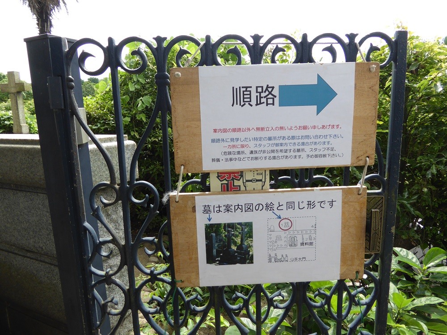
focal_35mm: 25
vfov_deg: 54.9
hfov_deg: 69.4
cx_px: 224
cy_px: 168
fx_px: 323
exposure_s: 1/250
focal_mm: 4.3
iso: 100
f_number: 3.3
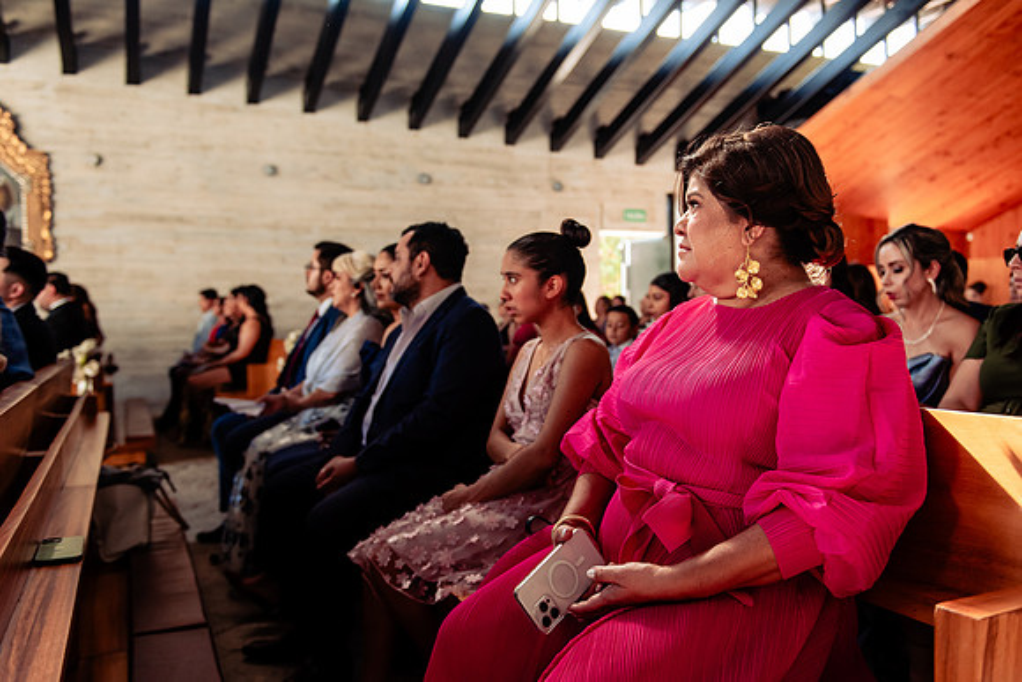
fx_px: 871
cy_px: 341
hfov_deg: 60.8
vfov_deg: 42.8
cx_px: 511
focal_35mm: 31
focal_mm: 29
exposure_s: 1/400
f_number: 3.2
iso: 800
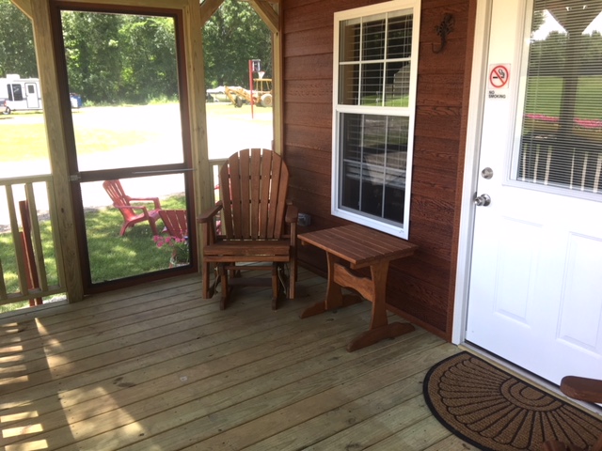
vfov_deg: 48.2
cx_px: 301
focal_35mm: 29
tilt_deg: -14.5
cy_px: 226
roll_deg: +0.2
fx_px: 504
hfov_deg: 61.7
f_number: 2.2
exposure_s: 1/120
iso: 32
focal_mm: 4.15
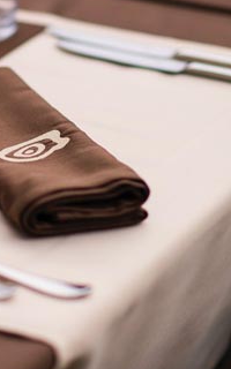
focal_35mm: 216
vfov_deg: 9.7
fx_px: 2176
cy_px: 95
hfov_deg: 6.0
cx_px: -64
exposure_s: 1/3200
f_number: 2
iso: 100
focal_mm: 85
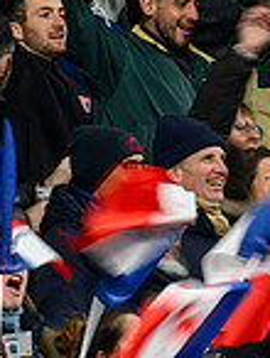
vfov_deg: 1.3
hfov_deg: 1.0
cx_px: 611
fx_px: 15834
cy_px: -50
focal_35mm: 1527
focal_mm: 400
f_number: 16
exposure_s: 1/25
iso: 500
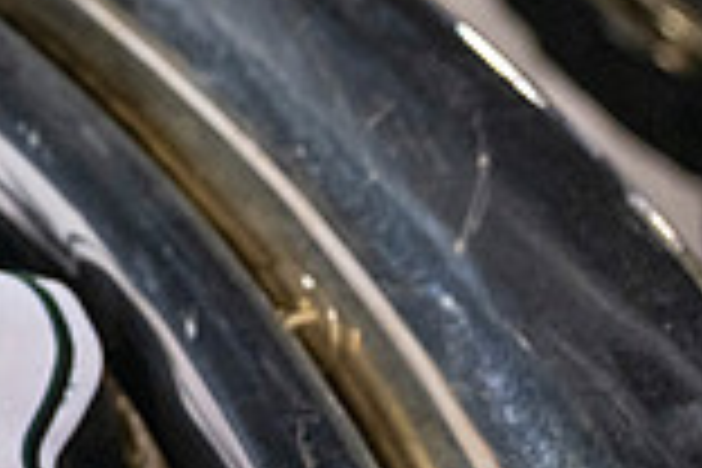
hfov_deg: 18.6
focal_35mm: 89
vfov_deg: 13.6
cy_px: -389
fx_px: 1735
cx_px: -500
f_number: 3.2
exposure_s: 1/500
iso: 2000
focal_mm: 24
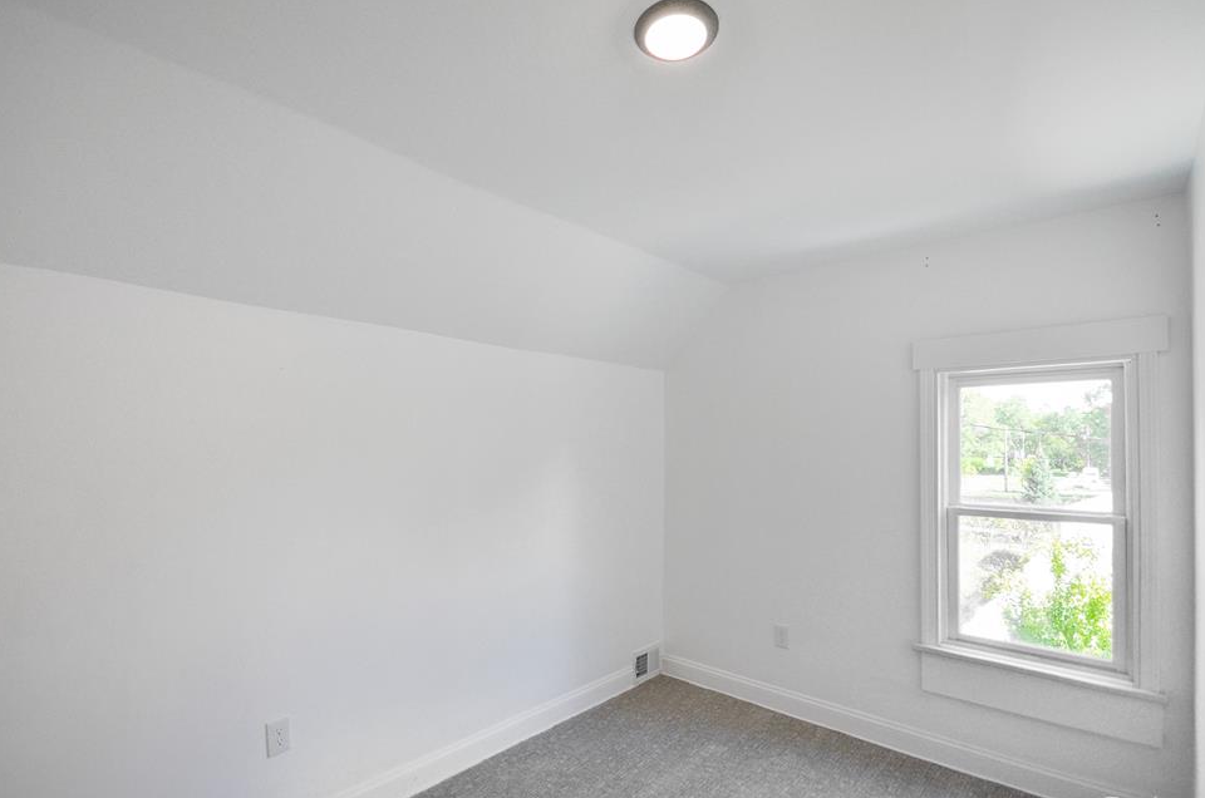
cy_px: 402
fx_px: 534
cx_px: 589
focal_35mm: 16
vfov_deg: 73.5
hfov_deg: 96.8
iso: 360
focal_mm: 10
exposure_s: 1/125
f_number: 5.6
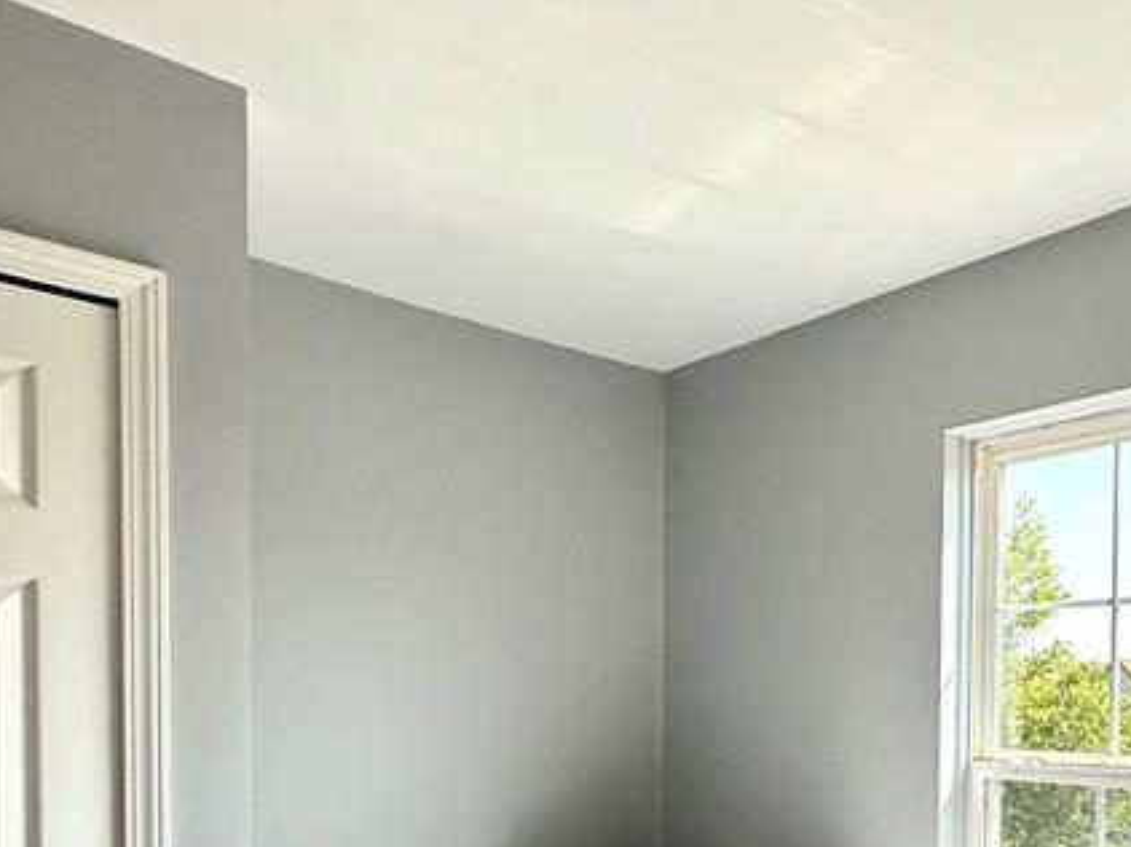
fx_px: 1110
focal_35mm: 34
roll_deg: -1.3
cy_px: 748
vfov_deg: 39.1
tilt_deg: -1.3
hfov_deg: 48.4
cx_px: 1016
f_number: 2.2
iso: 50
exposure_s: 1/1001
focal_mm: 2.22
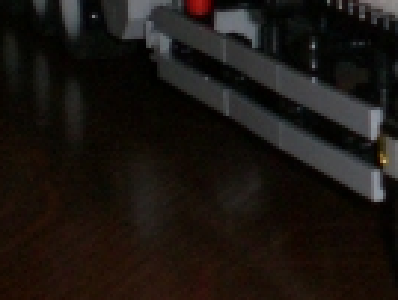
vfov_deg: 8.2
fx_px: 2085
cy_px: -18
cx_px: 609
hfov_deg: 10.5
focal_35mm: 181
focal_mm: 6.3
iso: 200
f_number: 3.1
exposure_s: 1/60
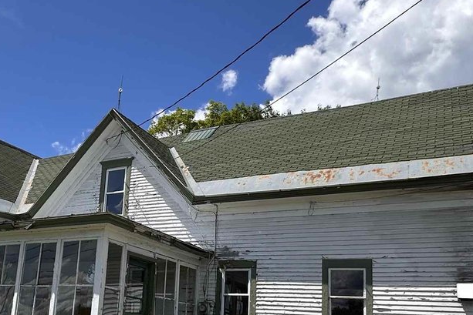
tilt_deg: +11.5
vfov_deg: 34.4
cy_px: 234
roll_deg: -3.5
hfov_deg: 50.0
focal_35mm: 38
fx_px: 499
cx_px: 167
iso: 50
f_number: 2.2
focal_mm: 2.22
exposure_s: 1/2564
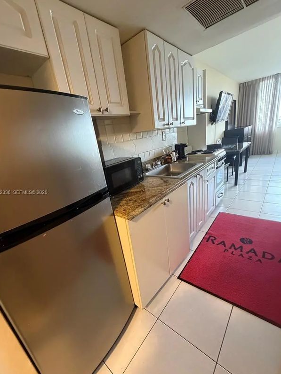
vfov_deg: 98.1
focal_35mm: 15
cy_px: 193
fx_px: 162
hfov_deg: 81.7
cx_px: 136
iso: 800
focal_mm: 2.22
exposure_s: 1/60
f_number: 2.2
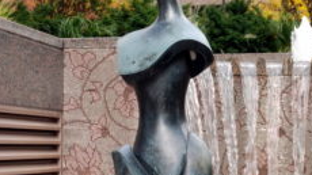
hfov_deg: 20.1
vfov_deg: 11.3
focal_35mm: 106
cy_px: 144
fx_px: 877
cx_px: 222
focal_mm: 31
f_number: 6.3
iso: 400
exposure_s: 1/160
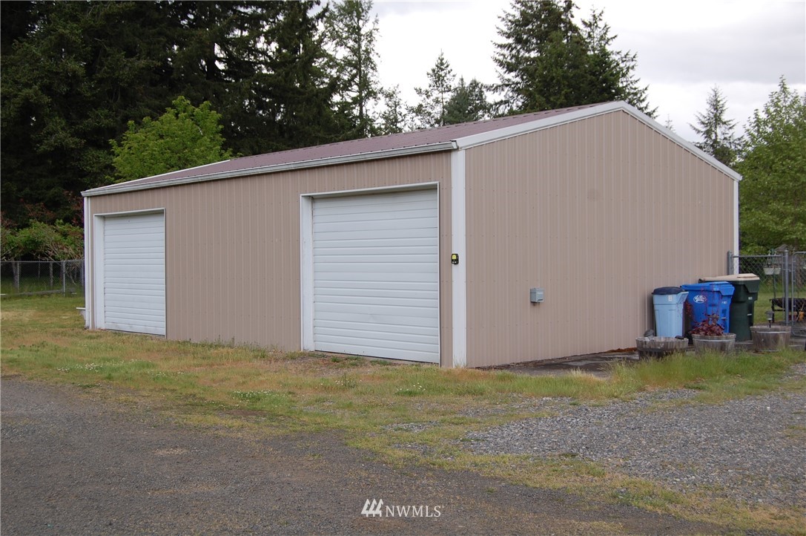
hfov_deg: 46.4
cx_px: 403
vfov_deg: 31.8
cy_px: 268
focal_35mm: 42
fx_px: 939
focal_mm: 28
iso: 200
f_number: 7.1
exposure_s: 1/200
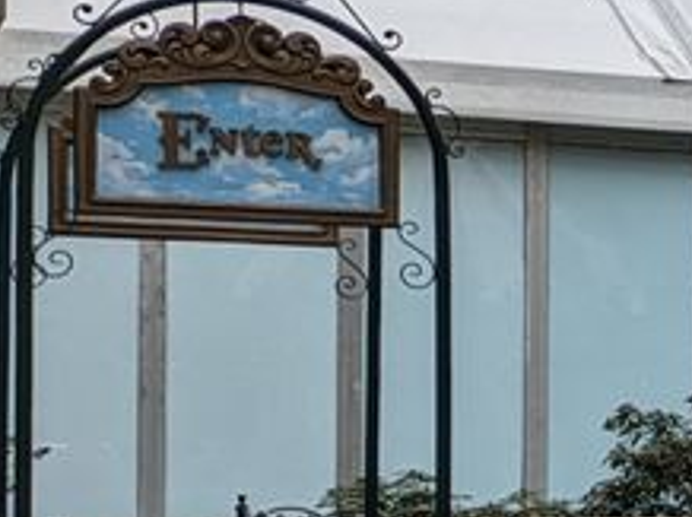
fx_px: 2935
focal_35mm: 147
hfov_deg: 10.9
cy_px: 389
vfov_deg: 10.1
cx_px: 1774
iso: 43
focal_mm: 5.43
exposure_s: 1/1546
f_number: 1.89
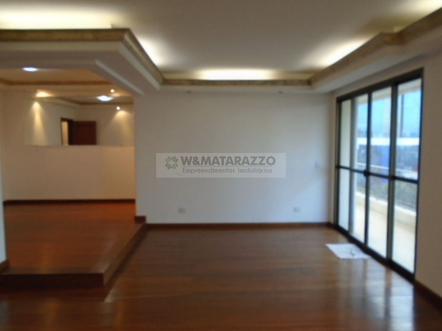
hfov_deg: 67.3
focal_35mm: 26
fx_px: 332
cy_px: 166
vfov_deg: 53.1
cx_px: 221
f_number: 3.2
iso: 160
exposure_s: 1/30
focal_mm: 4.6
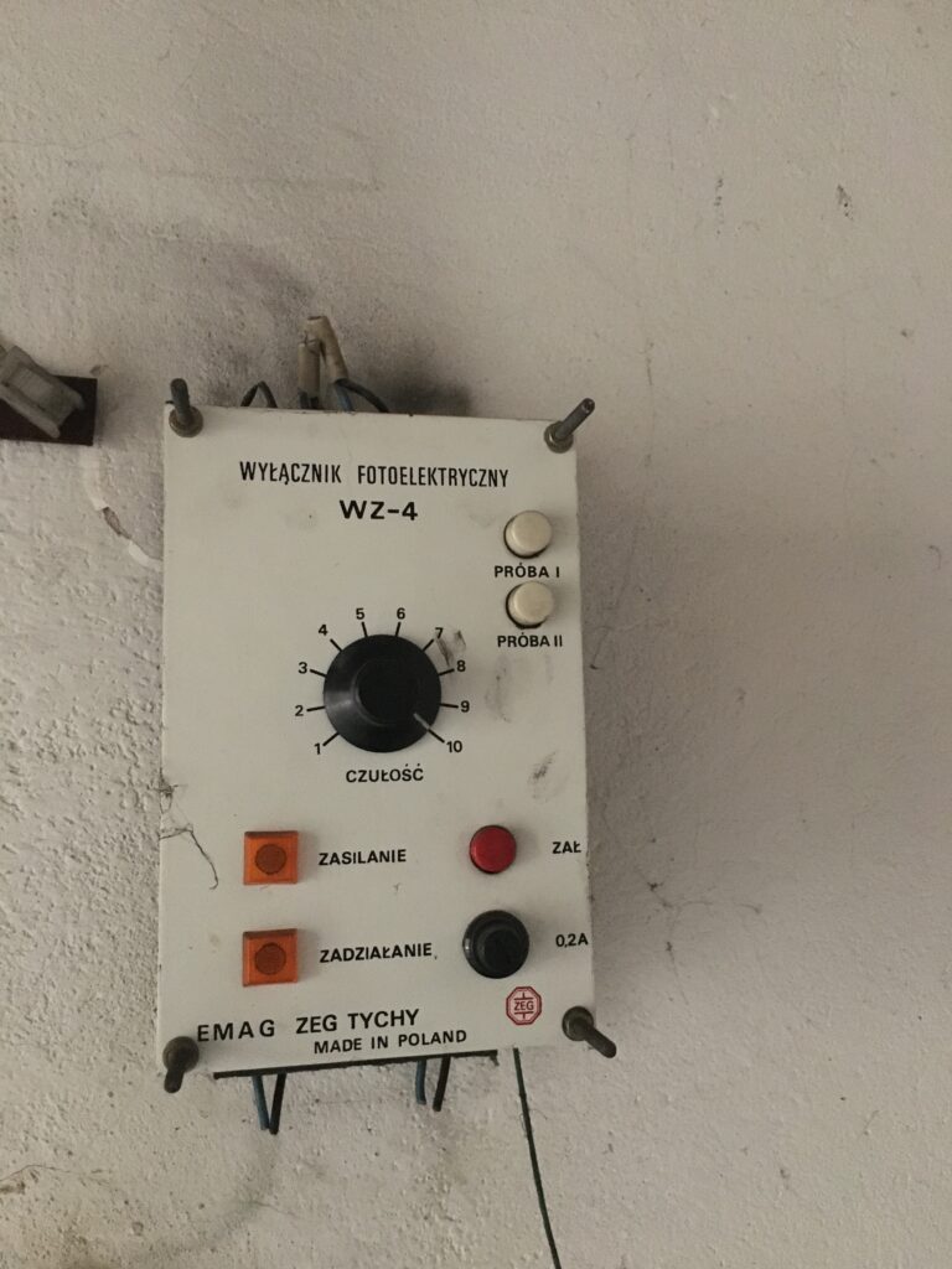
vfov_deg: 61.7
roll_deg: +0.8
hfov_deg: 48.2
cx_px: 476
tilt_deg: +6.3
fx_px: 1063
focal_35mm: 29
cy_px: 634
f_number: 2.2
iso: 800
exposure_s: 1/17
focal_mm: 4.15
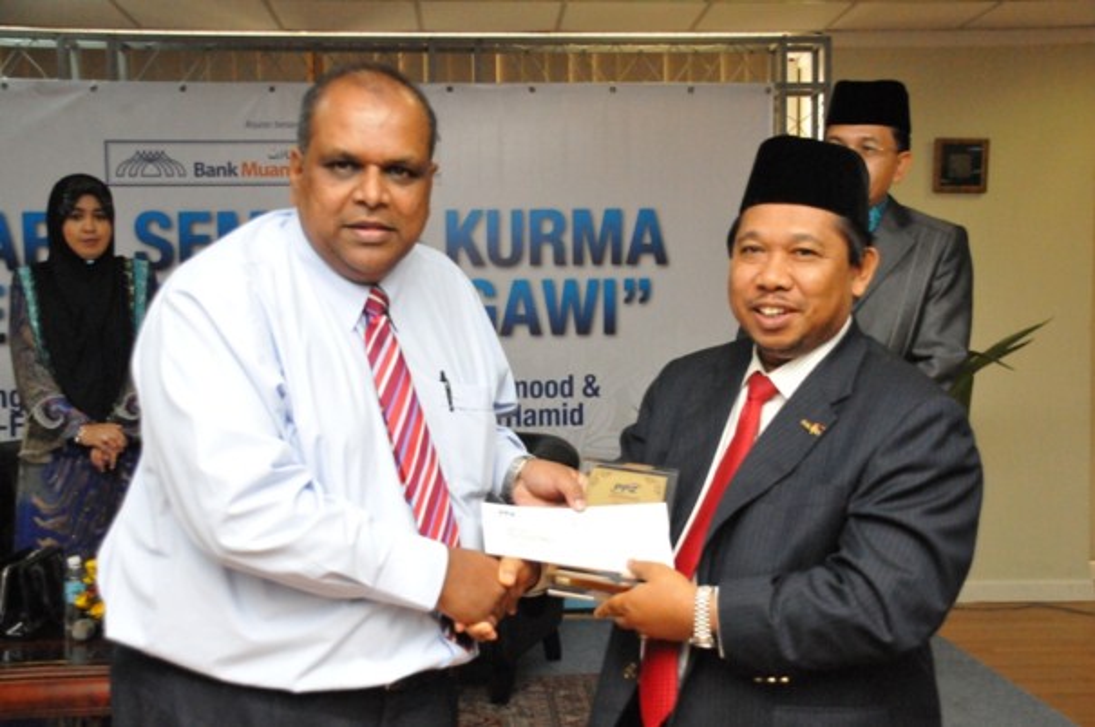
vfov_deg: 30.8
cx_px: 548
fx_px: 1322
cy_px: 364
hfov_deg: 45.0
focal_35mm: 44
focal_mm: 29
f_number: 5
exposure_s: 1/250
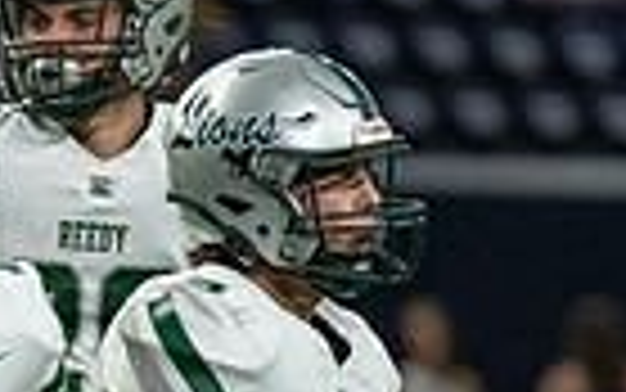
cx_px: -199
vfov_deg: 1.2
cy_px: 474
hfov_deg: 1.9
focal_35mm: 1122
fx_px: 19150
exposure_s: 1/1250
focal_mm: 200
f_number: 2.8
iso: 5000
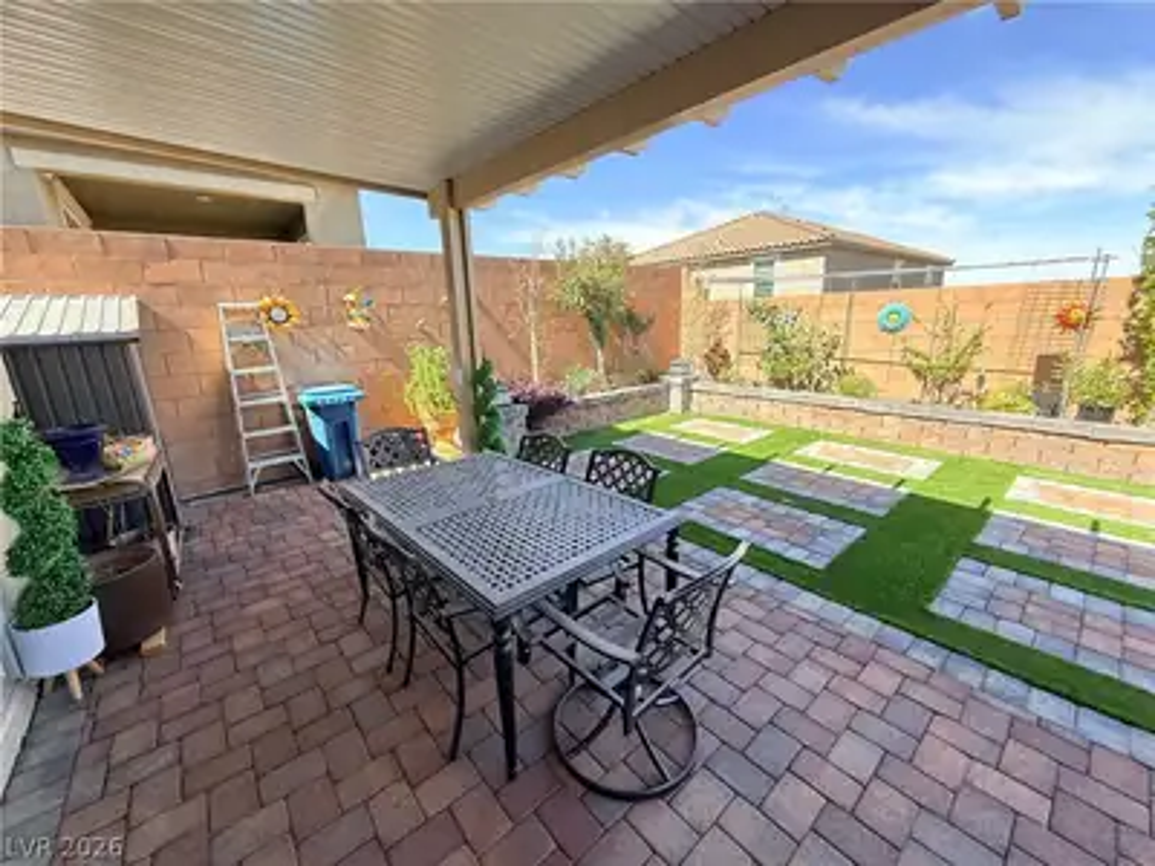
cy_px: 433
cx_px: 578
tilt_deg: -14.3
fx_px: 467
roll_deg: +1.9
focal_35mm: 14
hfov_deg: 102.1
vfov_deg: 85.7
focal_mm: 2.22
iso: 64
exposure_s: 1/251
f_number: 2.2
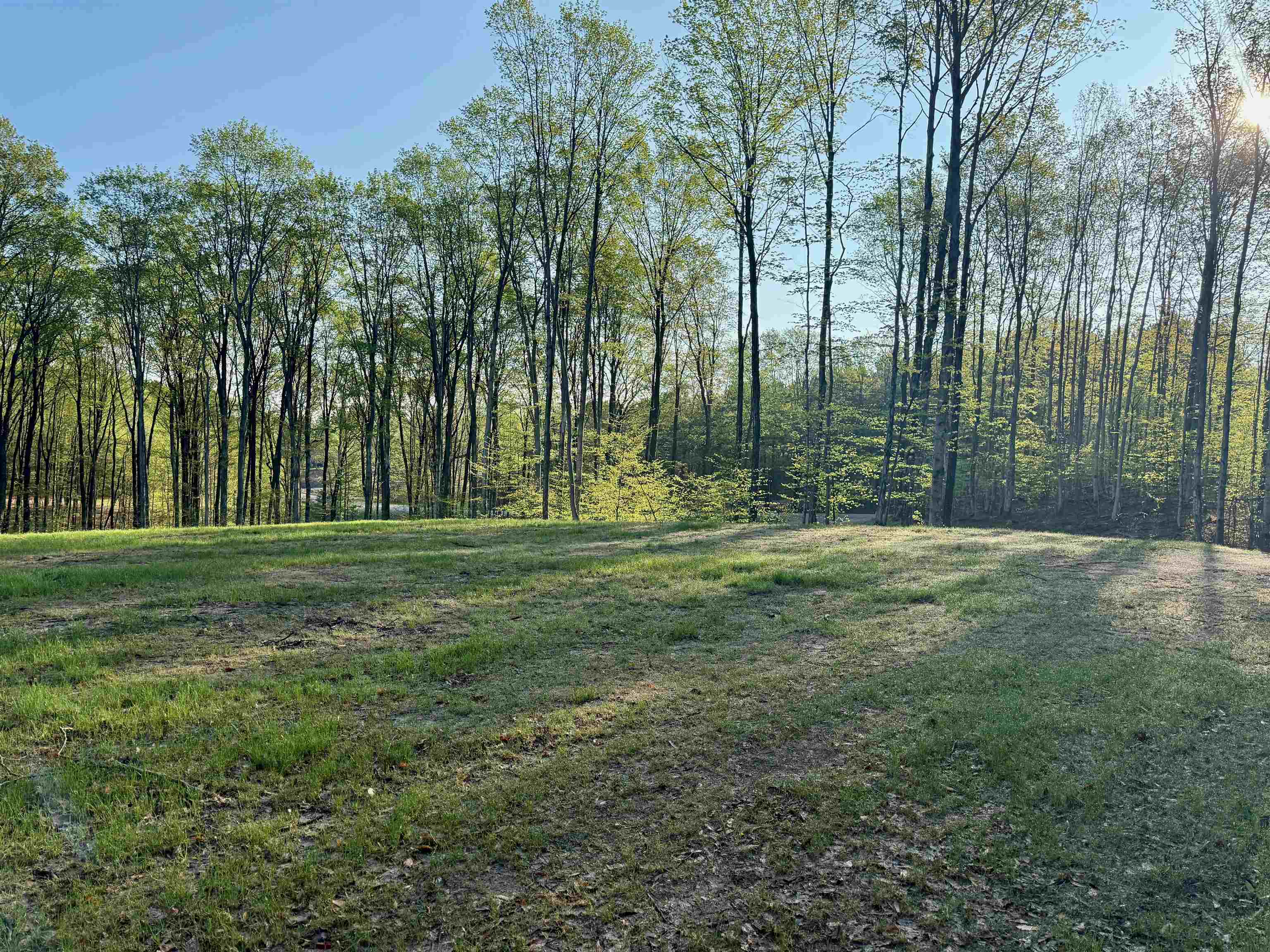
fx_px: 881
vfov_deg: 56.8
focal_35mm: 24
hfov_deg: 71.6
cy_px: 476
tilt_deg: -0.7
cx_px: 635
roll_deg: -1.1
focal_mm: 6.76
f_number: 1.78
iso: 100
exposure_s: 1/2525
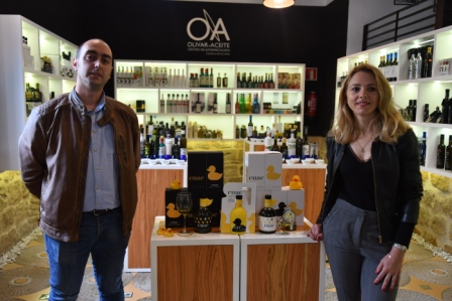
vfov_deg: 40.0
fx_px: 414
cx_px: 226
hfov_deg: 57.2
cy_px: 150
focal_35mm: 33
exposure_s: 1/60
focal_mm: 22
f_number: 2.8
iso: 640
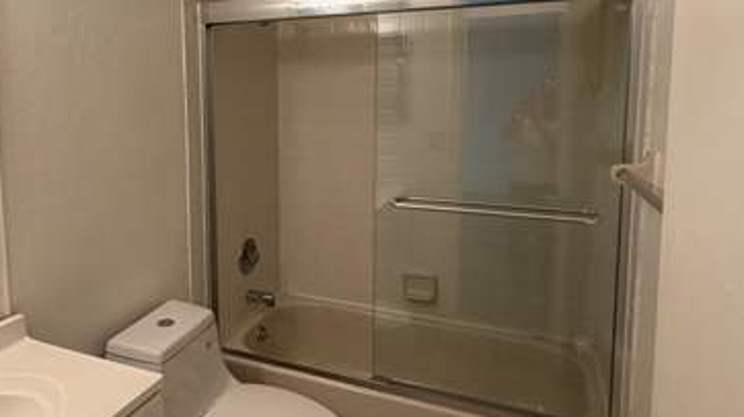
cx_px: 282
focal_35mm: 27
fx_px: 532
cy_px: 148
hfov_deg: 68.9
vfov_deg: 42.4
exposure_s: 1/120
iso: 160
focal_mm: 2.22
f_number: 2.2
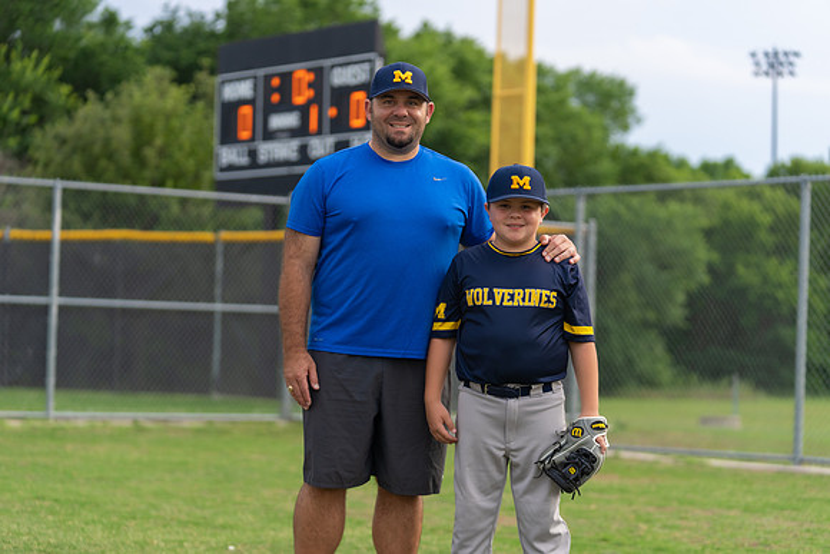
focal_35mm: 94
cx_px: 415
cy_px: 277
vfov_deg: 14.6
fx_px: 2168
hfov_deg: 21.7
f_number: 2.8
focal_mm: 94
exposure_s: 1/320
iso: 200
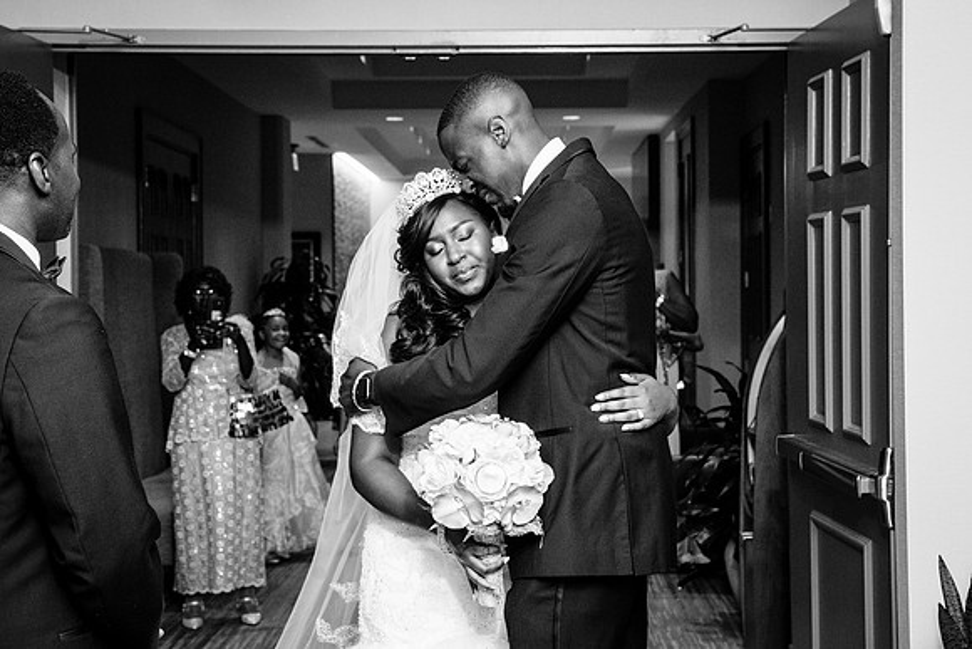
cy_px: 294
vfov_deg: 21.5
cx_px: 537
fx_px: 1705
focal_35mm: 63
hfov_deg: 31.8
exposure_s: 1/200
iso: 2000
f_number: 7.1
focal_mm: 56
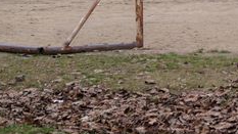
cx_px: 400
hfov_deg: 11.9
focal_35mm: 170
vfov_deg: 7.1
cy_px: -24
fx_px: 1073
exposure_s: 1/60
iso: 100
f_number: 5.6
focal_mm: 28
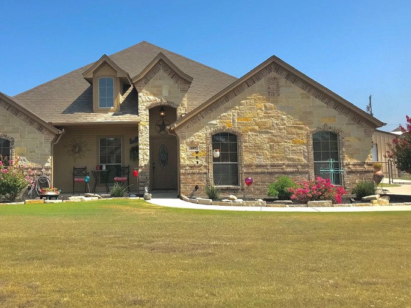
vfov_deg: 34.1
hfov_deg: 44.4
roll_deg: +0.3
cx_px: 153
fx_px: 499
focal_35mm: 42
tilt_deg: +6.9
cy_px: 114
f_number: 1.8
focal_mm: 3.99
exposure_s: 1/2457
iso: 20
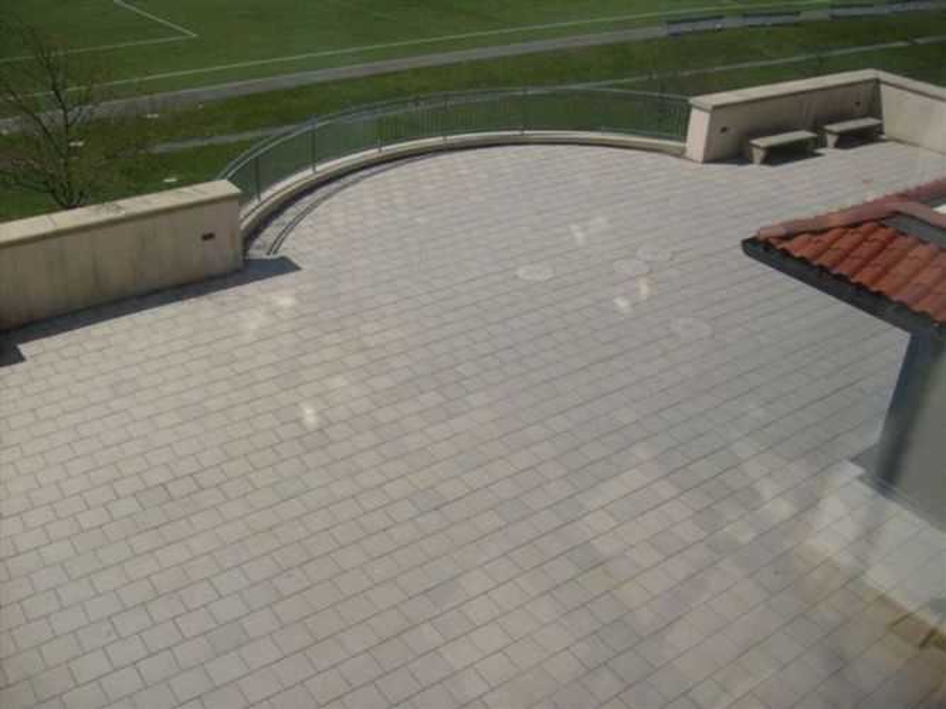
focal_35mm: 35
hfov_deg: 52.6
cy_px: 354
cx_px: 473
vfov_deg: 40.7
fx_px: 956
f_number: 7.1
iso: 80
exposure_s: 1/250
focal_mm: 5.8
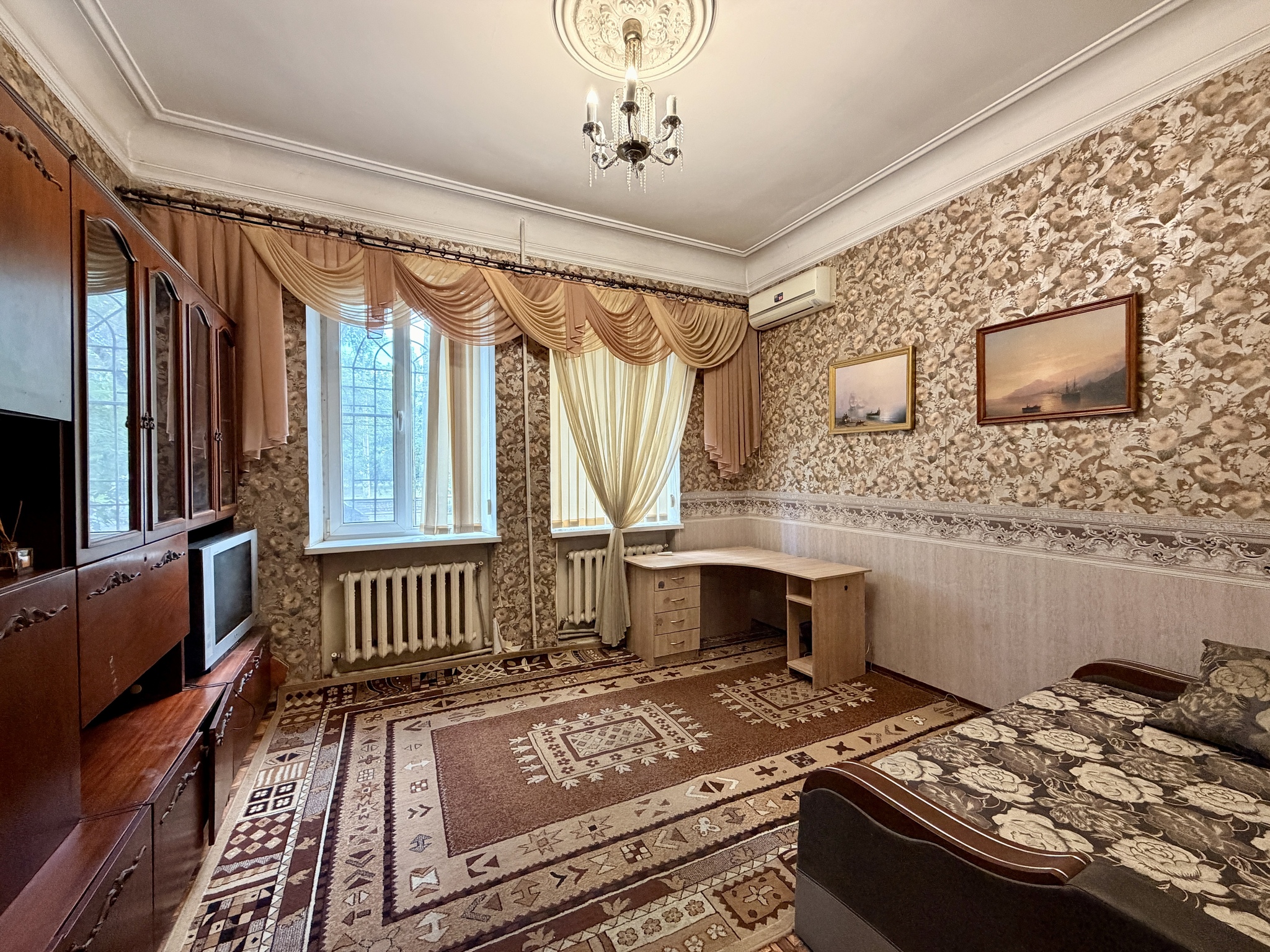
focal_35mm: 14
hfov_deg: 102.1
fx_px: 514
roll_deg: +0.9
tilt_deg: -0.9
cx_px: 635
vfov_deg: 85.7
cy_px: 476
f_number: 2.2
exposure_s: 1/50
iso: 400
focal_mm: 2.22
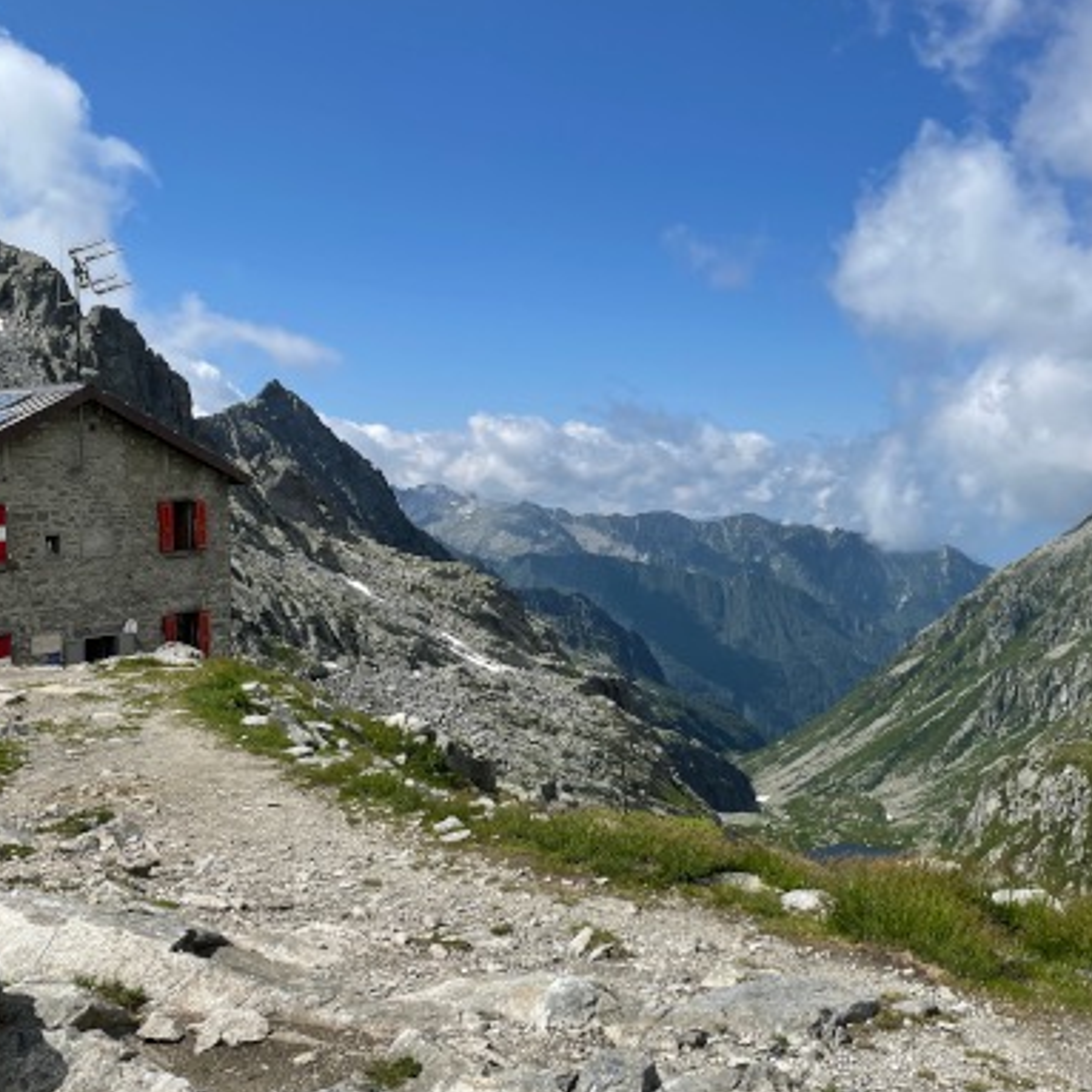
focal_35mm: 36
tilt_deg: -0.7
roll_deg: +1.1
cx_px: 587
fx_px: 1285
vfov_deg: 46.0
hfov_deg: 46.0
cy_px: 533
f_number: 1.6
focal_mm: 4.2
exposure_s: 1/5291
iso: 32
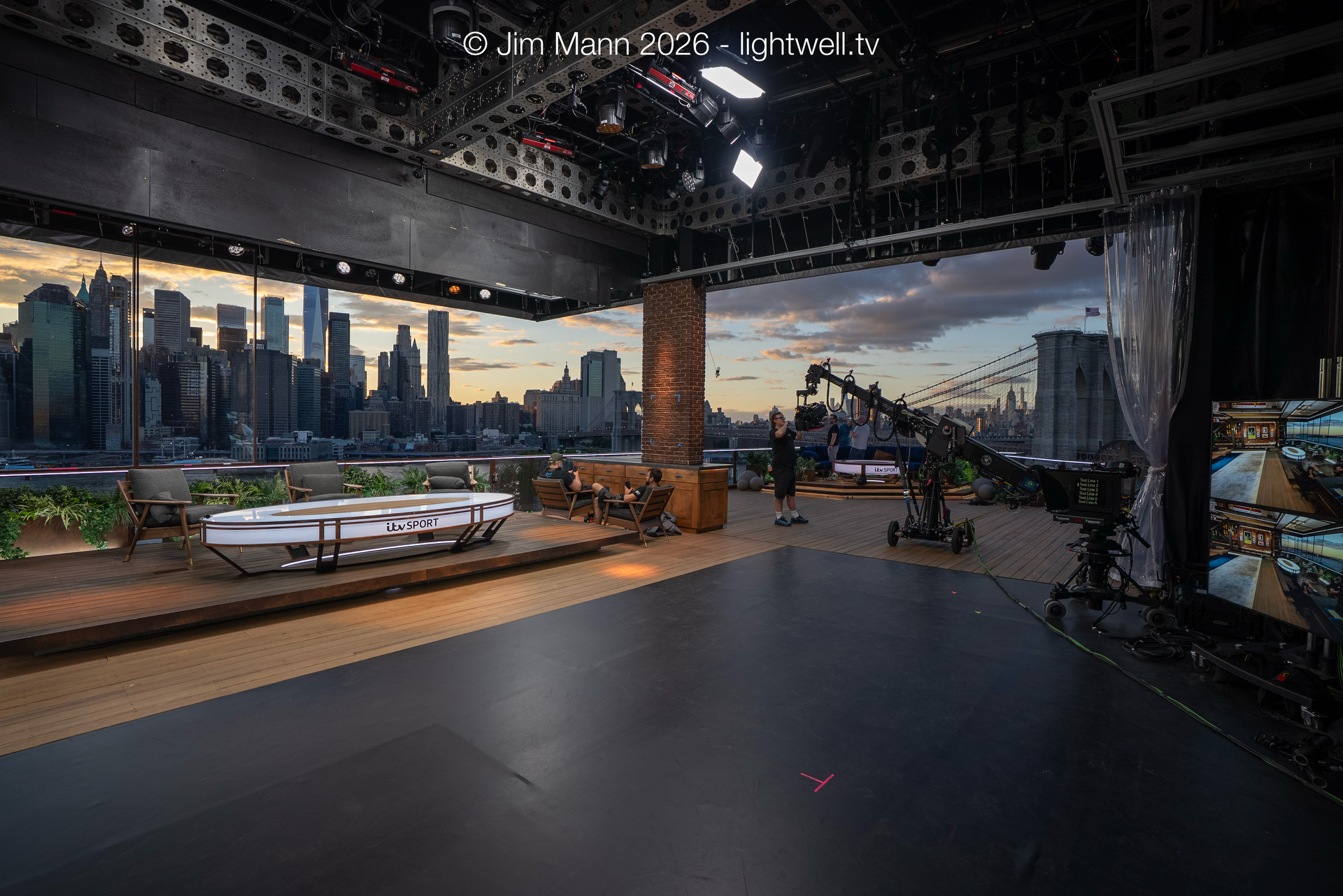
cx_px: 672
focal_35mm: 16
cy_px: 448
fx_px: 597
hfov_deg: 96.7
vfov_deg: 73.8
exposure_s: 1/125
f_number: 5
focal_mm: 16
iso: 125
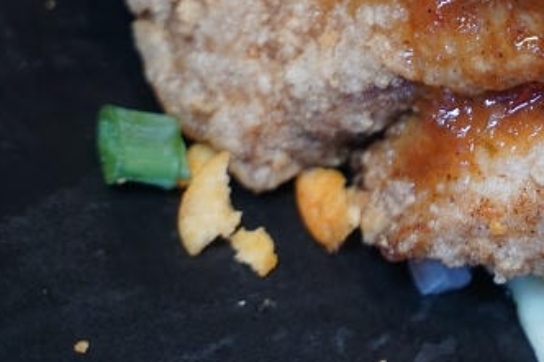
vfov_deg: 5.0
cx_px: 754
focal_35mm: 271
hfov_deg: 7.5
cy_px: -229
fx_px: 4093
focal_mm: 75
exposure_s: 1/80
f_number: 4
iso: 400
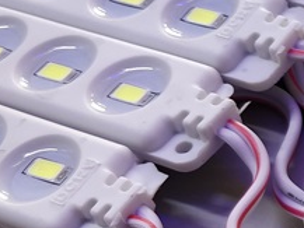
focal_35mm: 113
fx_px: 993
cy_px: 179
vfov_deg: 13.1
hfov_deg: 13.9
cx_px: 663
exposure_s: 1/50
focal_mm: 4.1
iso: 400
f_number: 1.7
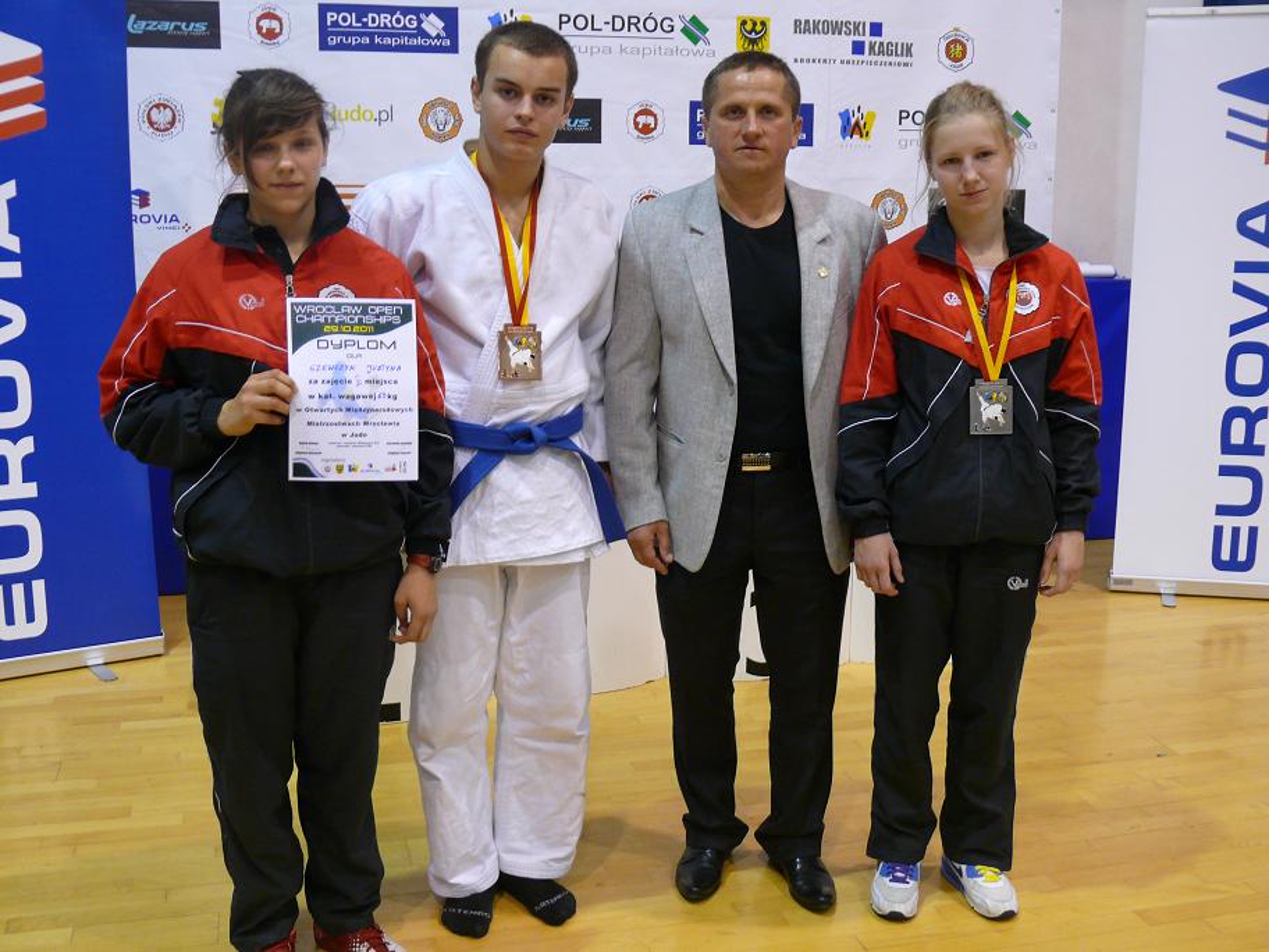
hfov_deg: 47.9
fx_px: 1430
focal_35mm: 39
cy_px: 476
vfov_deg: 36.8
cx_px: 634
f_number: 2.8
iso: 200
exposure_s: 1/13
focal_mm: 8.3
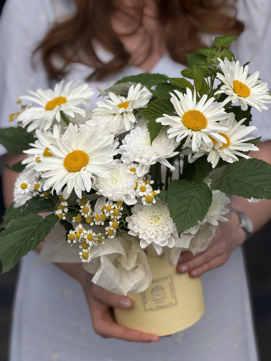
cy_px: 180
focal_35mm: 100
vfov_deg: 19.6
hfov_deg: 14.8
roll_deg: +0.6
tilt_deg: -10.4
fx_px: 1044
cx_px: 136
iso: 32
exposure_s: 1/638
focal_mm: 16.89
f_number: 2.8
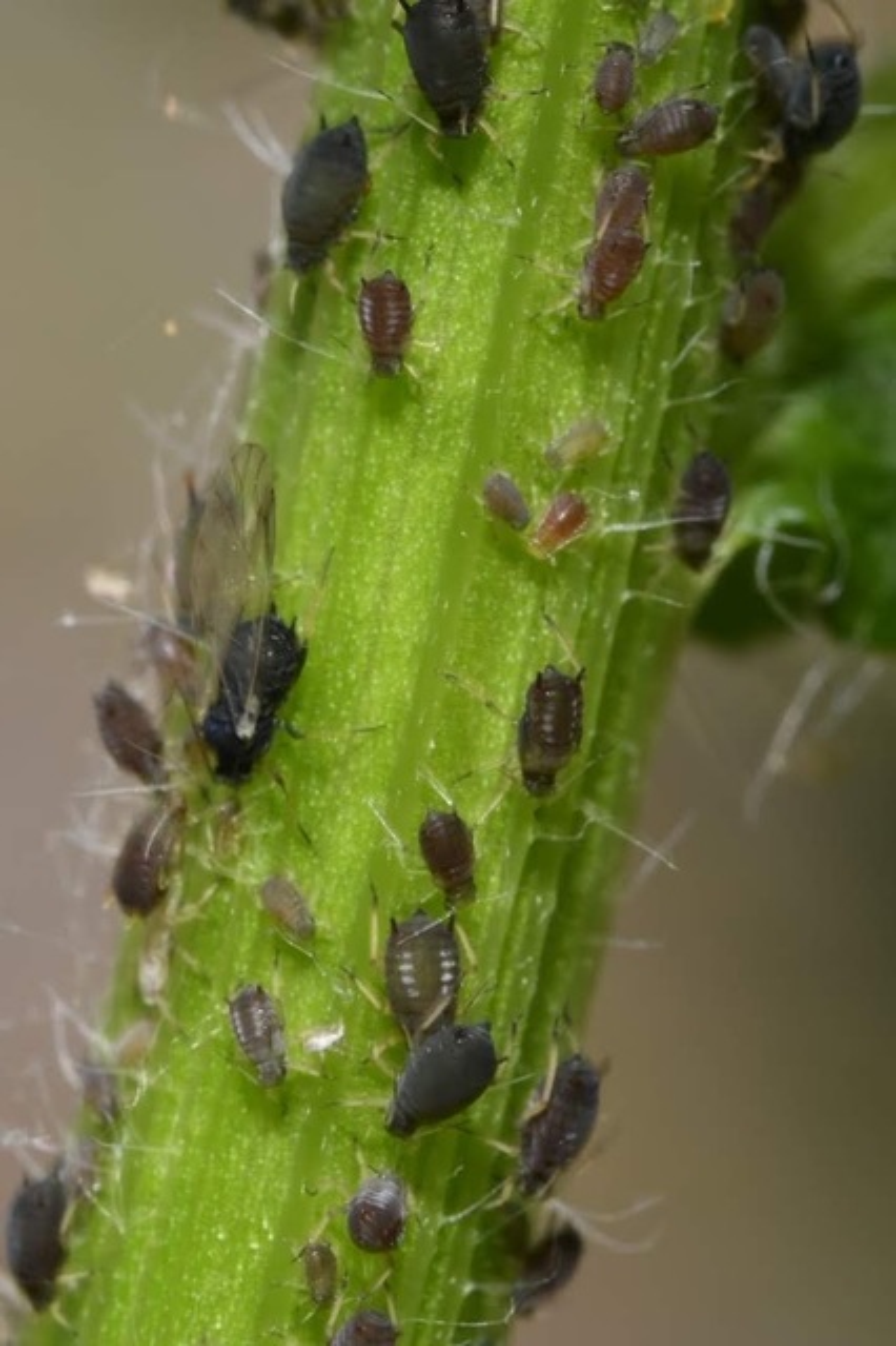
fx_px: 5886
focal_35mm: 158
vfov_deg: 13.0
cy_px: 673
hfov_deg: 8.7
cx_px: 448
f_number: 29
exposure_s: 1/60
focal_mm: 105
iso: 100
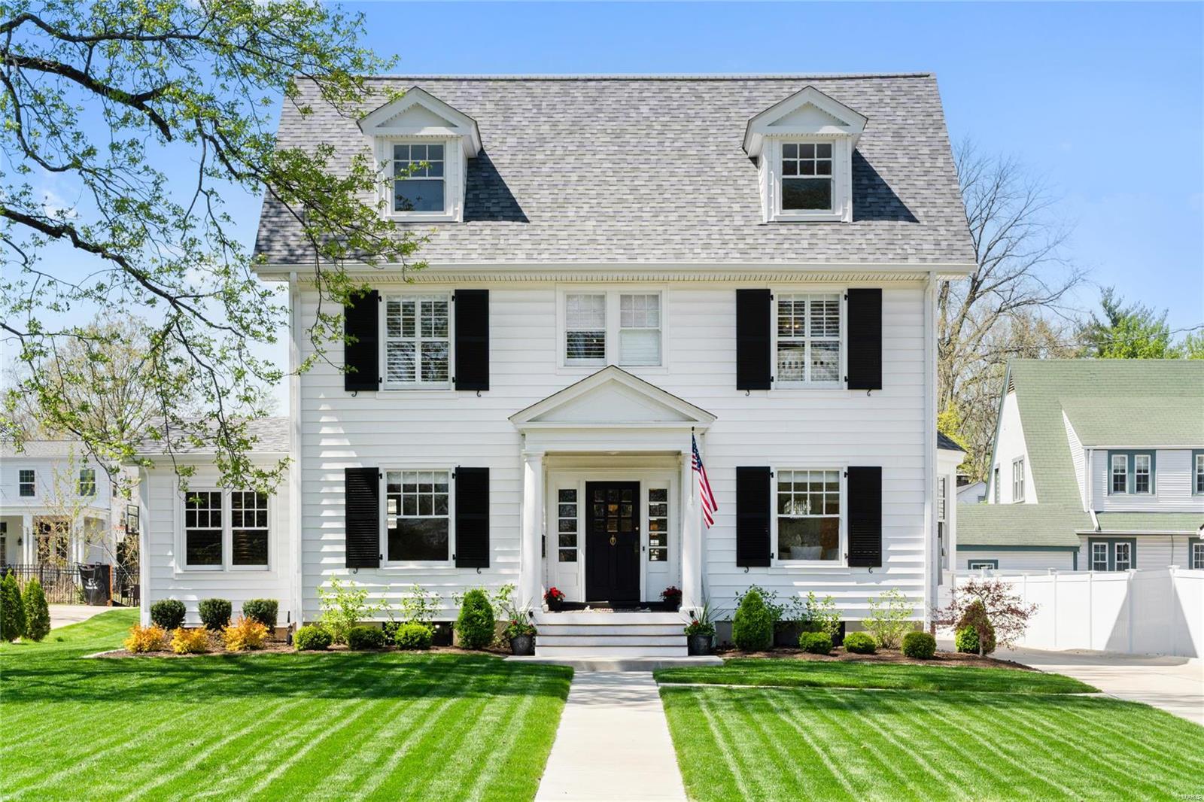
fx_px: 1755
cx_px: 602
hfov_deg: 37.9
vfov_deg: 25.7
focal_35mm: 52
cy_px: 401
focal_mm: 35
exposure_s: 1/800
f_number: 8
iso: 400
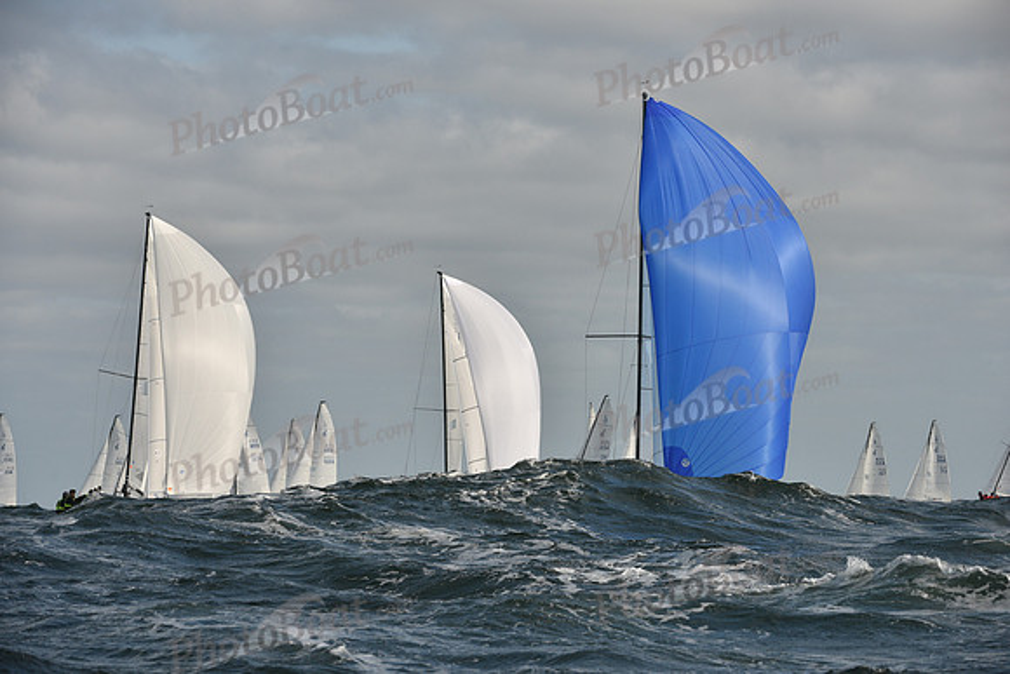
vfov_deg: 6.9
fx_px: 5612
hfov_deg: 10.3
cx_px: 505
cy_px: 337
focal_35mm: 200
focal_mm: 200
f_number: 8
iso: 320
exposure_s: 1/1600
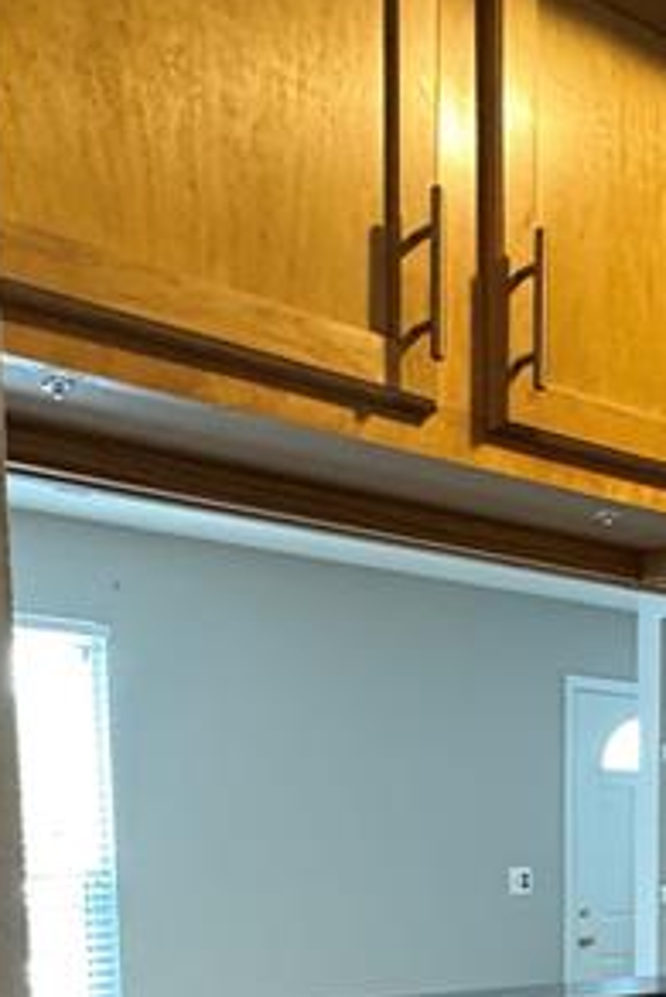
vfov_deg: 34.3
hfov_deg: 25.8
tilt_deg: -8.9
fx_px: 1413
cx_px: 584
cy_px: 1058
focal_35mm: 51
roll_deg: +0.4
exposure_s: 1/60
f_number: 2.2
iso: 500
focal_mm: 2.22
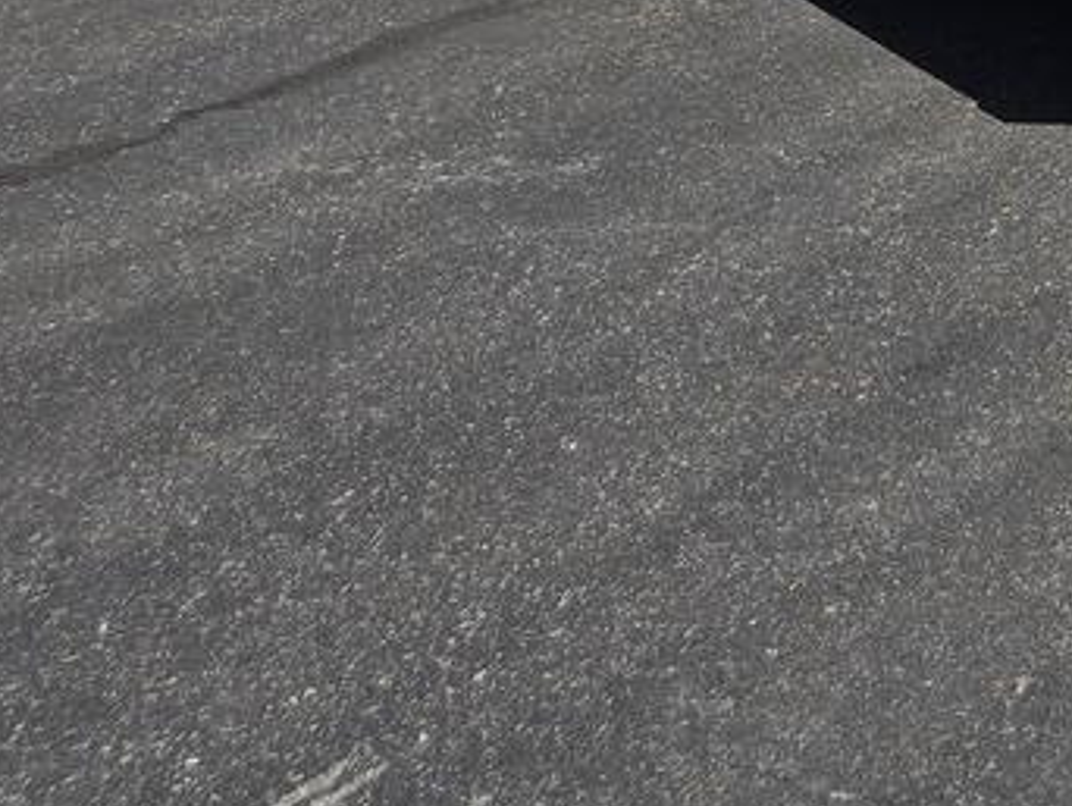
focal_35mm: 86
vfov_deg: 15.2
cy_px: -580
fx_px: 2665
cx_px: 1784
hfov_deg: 18.8
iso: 25
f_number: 1.8
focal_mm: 5.4
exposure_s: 1/2708
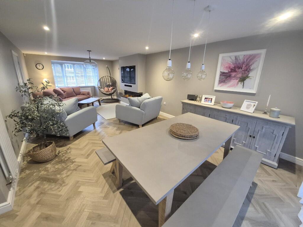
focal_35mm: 13
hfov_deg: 106.2
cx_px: 152
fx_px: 114
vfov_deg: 89.9
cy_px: 114
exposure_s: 1/50
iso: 640
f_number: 2.2
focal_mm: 1.74
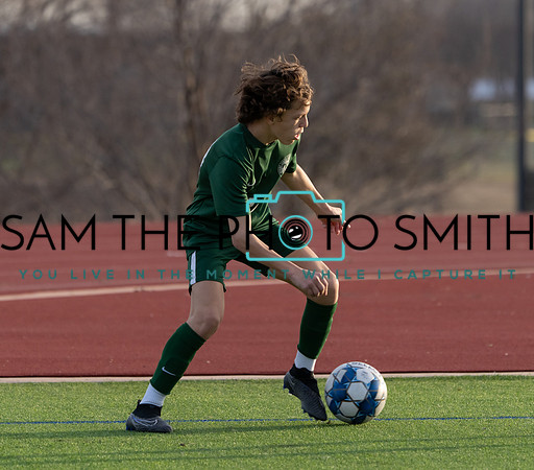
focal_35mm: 438
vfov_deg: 3.7
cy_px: 235
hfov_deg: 4.3
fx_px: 7190
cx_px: 307
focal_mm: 306
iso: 800
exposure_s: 1/1250
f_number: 5.6
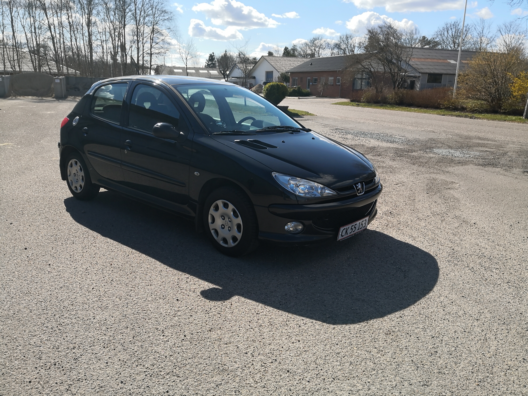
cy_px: 198
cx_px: 264
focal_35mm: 27
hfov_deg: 65.3
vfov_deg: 51.4
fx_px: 412
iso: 50
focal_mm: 3.95
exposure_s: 1/2331
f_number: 1.6
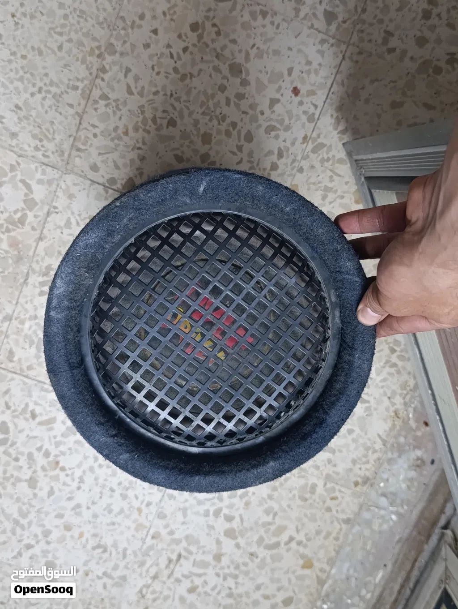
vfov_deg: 52.6
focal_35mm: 35
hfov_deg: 40.8
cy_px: 304
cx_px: 229
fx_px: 616
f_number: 1.65
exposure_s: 1/24
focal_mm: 6.11
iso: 1409
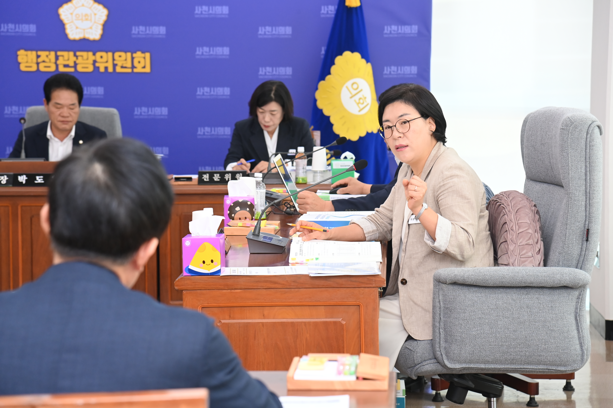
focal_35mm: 105
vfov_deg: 13.0
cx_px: 306
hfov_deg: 19.5
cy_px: 204
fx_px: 1788
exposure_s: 1/250
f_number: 6.3
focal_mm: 105
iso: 2500
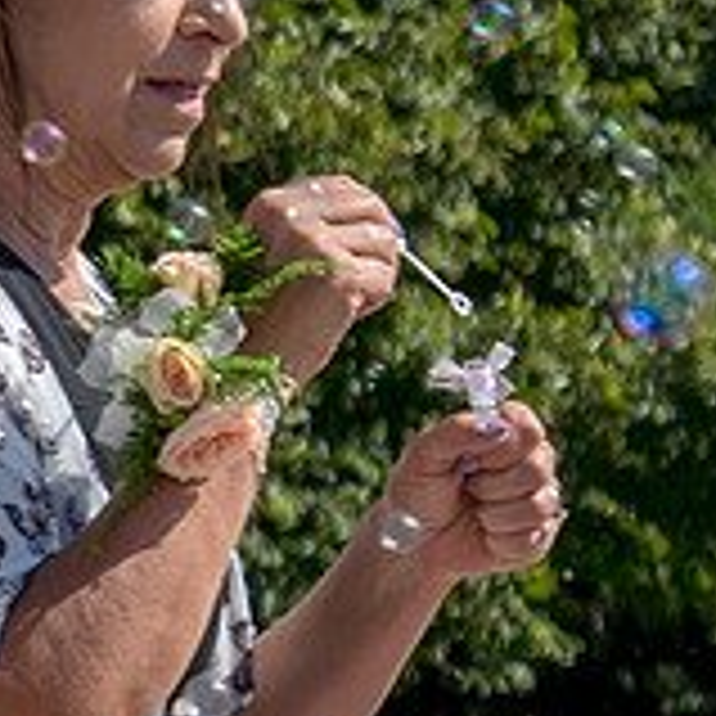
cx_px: 36
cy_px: 74
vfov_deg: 8.0
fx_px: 5078
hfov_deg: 8.0
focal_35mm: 217
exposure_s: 1/500
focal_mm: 70
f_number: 7.1
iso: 100
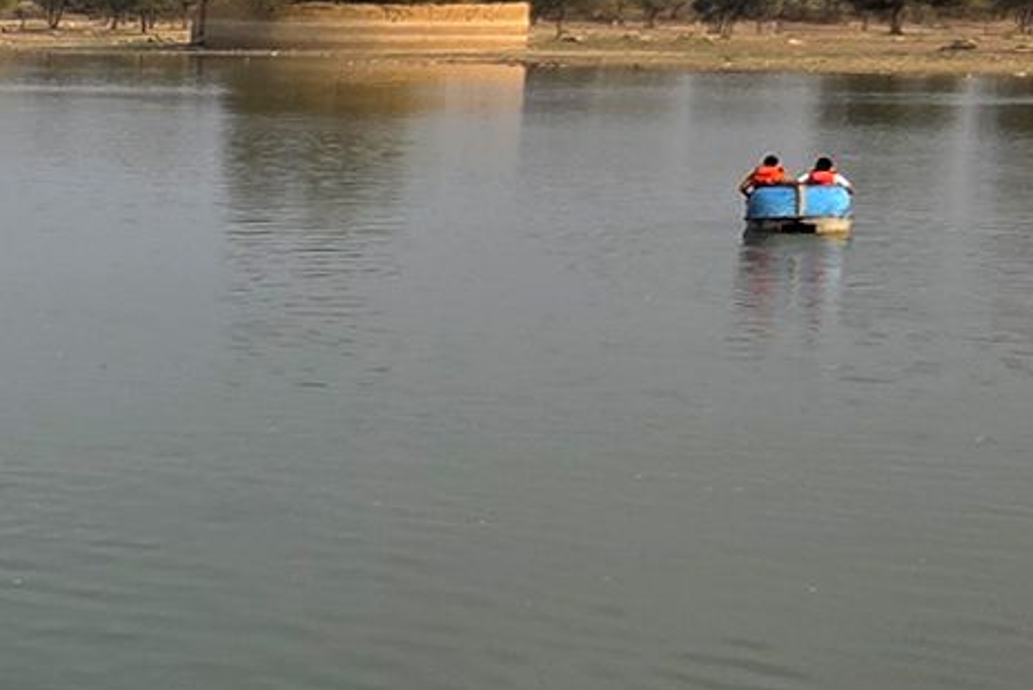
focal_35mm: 103
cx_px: -801
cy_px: 358
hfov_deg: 16.6
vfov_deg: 13.3
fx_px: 2957
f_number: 1.8
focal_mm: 5.4
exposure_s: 1/4274
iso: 80
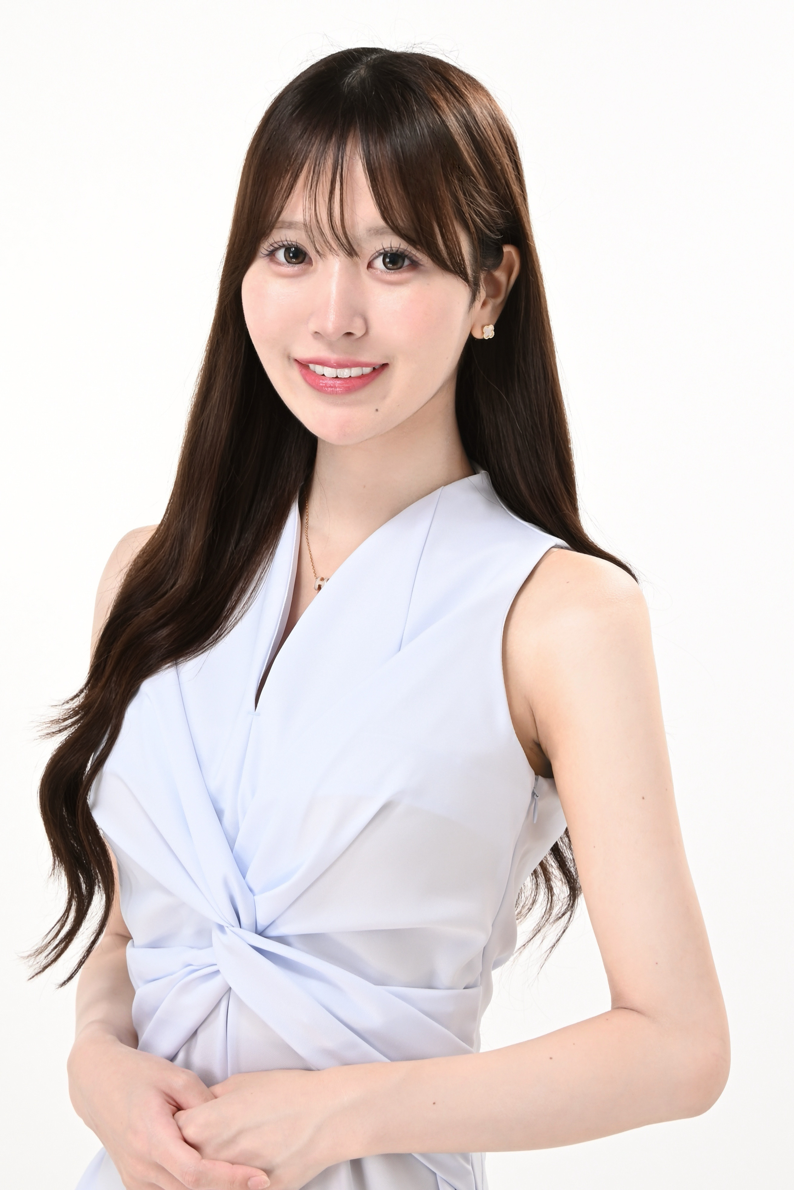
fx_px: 4201
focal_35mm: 127
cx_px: 397
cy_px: 595
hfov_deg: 10.8
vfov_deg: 16.1
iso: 100
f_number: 9
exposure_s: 1/160
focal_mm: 85
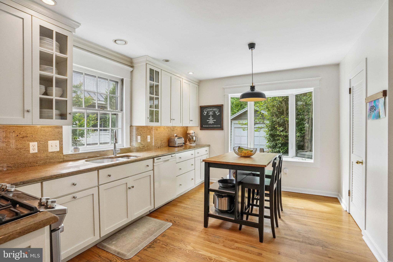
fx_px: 186
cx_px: 196
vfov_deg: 70.4
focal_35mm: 17
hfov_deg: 93.3
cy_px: 131
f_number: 5
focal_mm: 17
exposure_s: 1/1000
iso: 3200
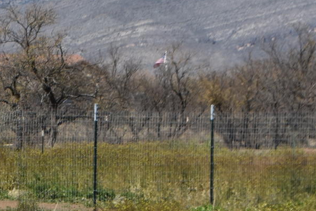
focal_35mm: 361
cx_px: -355
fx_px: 3169
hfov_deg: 5.6
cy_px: -3
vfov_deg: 3.8
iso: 125
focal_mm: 48
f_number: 8
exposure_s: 1/500
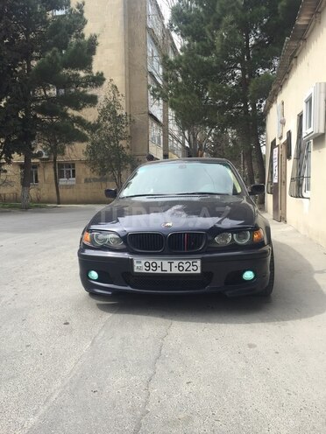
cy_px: 217
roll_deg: +0.7
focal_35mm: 29
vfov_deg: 61.7
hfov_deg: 48.2
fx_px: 364
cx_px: 163
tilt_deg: -2.7
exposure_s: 1/648
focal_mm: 4.15
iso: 32
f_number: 2.2
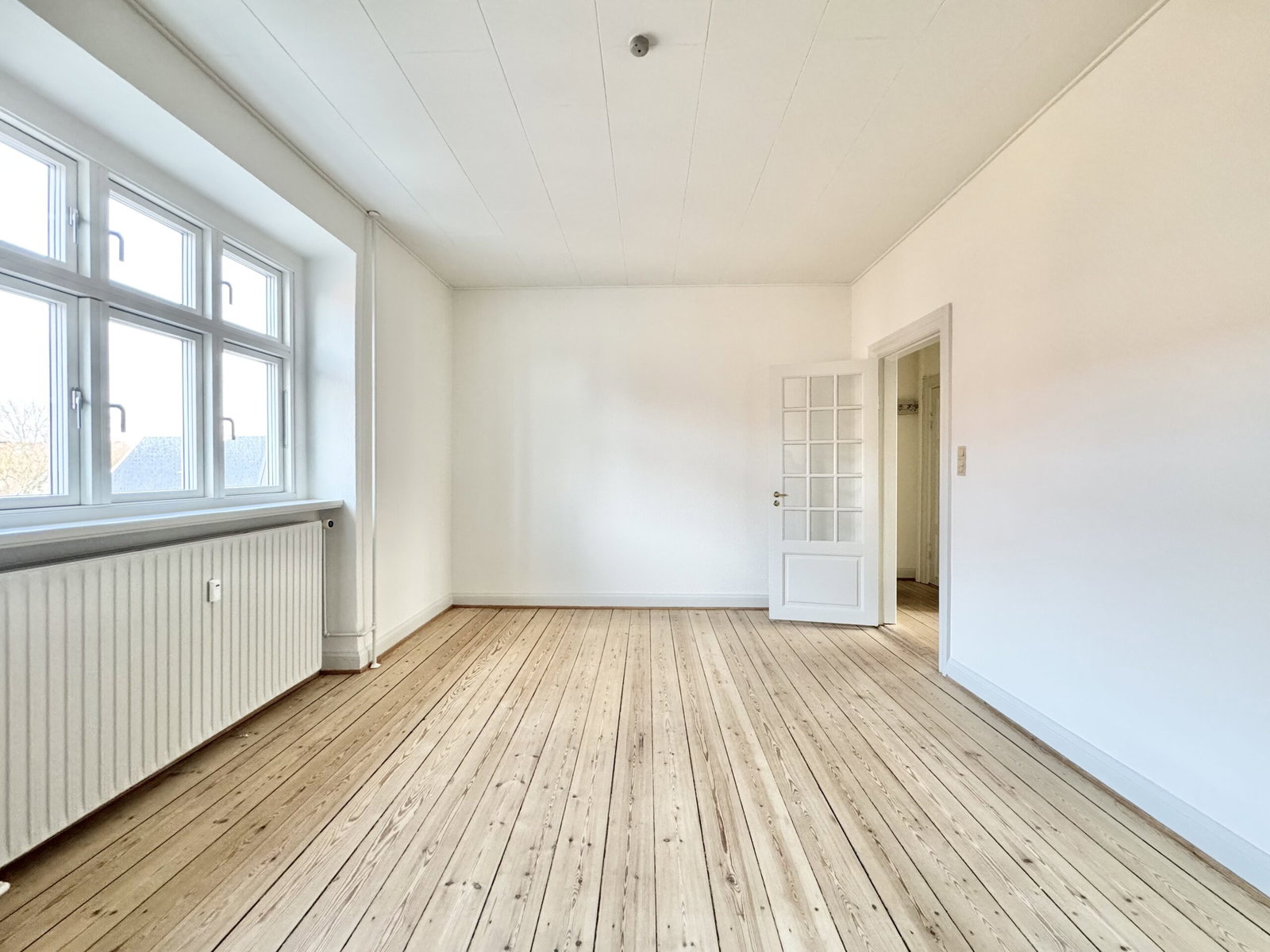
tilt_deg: -1.2
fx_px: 514
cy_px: 476
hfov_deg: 102.1
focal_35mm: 14
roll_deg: +0.5
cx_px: 635
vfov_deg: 85.7
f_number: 2.2
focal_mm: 2.22
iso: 250
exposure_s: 1/100
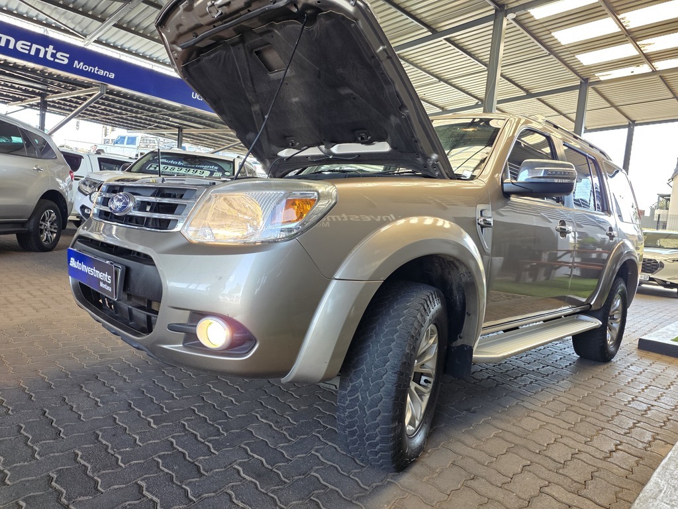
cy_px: 254
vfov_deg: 58.9
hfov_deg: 73.9
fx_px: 450
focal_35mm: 23
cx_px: 339
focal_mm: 6.25
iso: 125
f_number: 1.7
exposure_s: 1/180
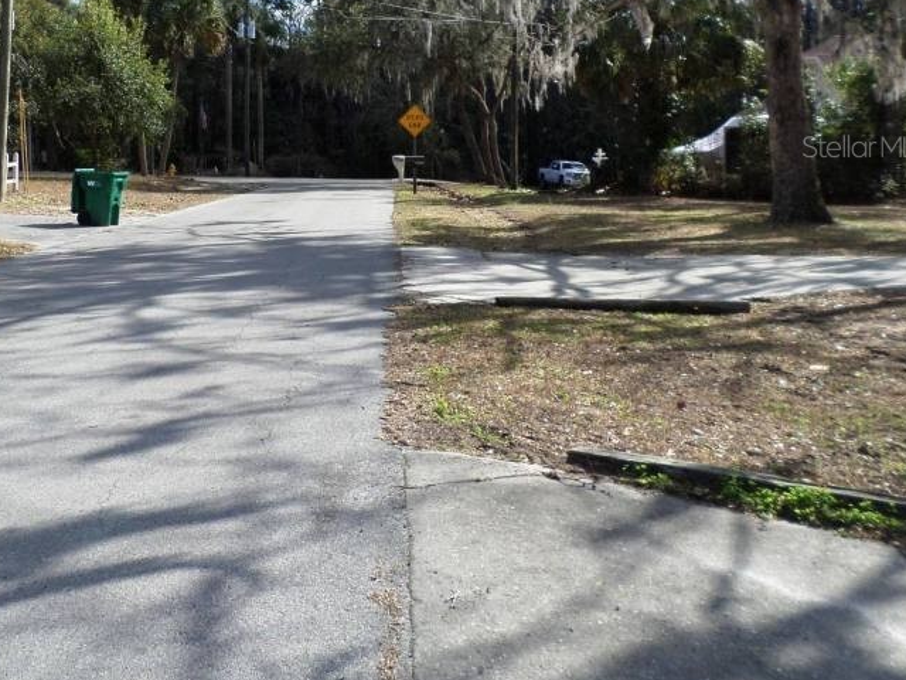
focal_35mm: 40
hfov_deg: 45.0
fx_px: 1047
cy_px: 146
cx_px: 211
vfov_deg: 34.9
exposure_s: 1/1000
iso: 80
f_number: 2.5
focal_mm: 4.5
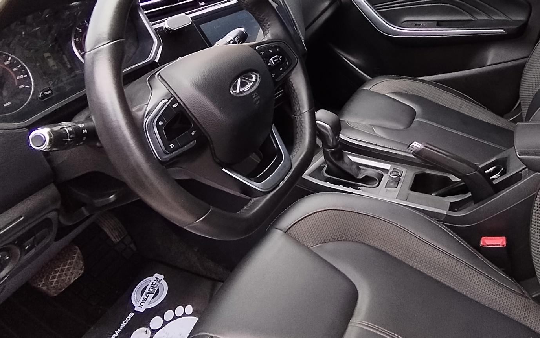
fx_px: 471
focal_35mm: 32
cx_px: 358
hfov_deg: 58.4
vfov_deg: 37.8
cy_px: 61
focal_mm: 1.42
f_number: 2.2
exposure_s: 1/164
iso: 100
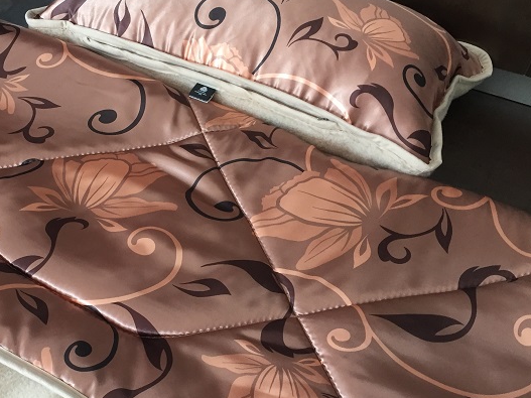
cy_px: 244
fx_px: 675
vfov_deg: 32.7
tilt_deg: -46.8
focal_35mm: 44
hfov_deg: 41.8
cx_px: 139
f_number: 2.2
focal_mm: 4.15
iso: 125
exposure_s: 1/33
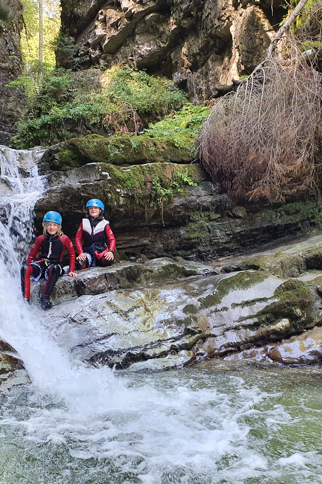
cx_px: 201
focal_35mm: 41
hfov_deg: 32.5
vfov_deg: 47.4
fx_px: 550
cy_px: 246
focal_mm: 4.32
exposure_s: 1/100
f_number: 2.4
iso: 200
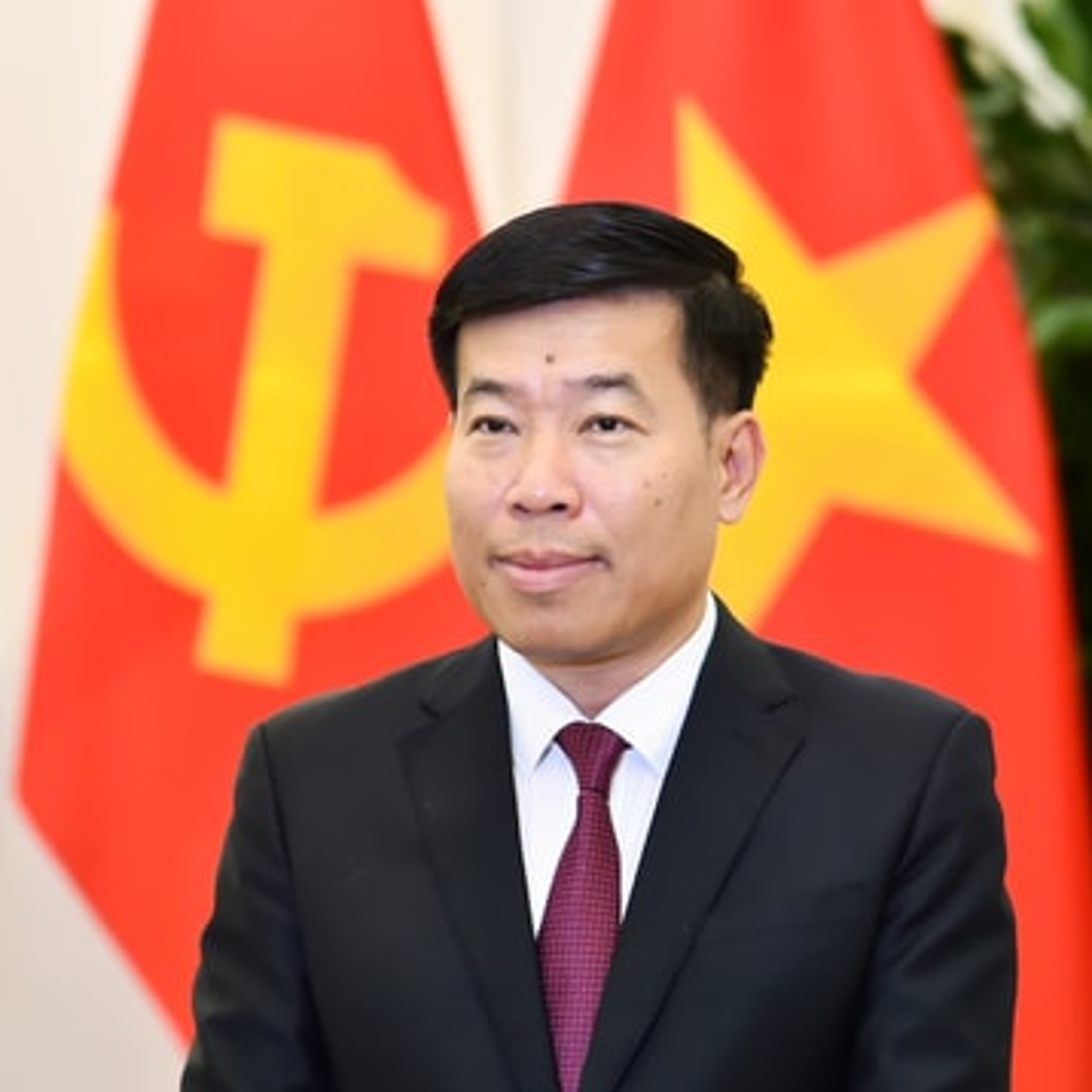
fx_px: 5496
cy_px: 546
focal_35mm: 154
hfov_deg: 11.3
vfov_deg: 11.3
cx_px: 555
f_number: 4
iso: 1000
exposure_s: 1/125
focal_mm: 120
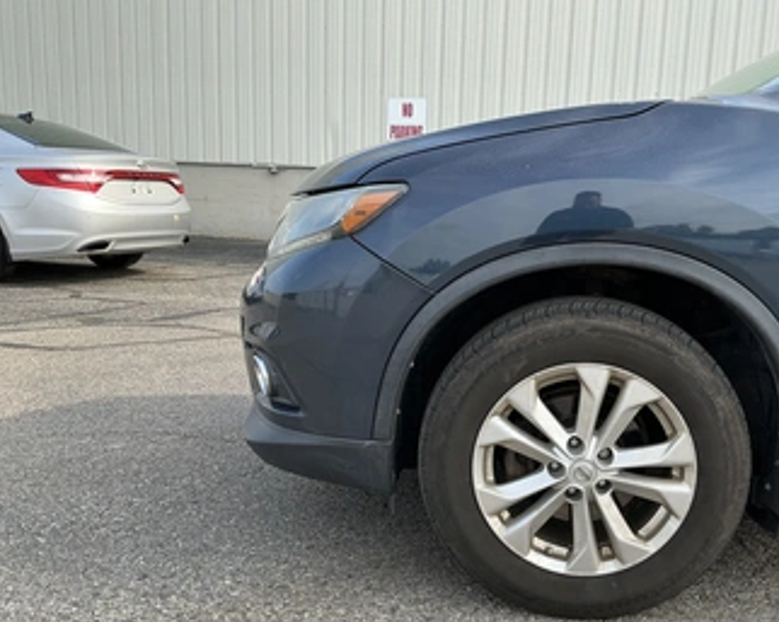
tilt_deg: -9.8
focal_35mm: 34
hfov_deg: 52.6
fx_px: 783
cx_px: 460
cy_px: 353
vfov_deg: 43.2
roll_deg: -1.2
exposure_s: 1/457
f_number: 1.8
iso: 25
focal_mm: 3
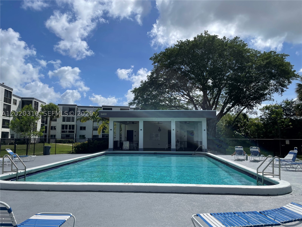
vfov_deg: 53.1
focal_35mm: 26
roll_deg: +0.8
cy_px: 114
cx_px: 151
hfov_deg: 67.3
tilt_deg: +5.4
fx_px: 227
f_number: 1.6
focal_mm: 4.2
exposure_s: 1/6494
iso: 32
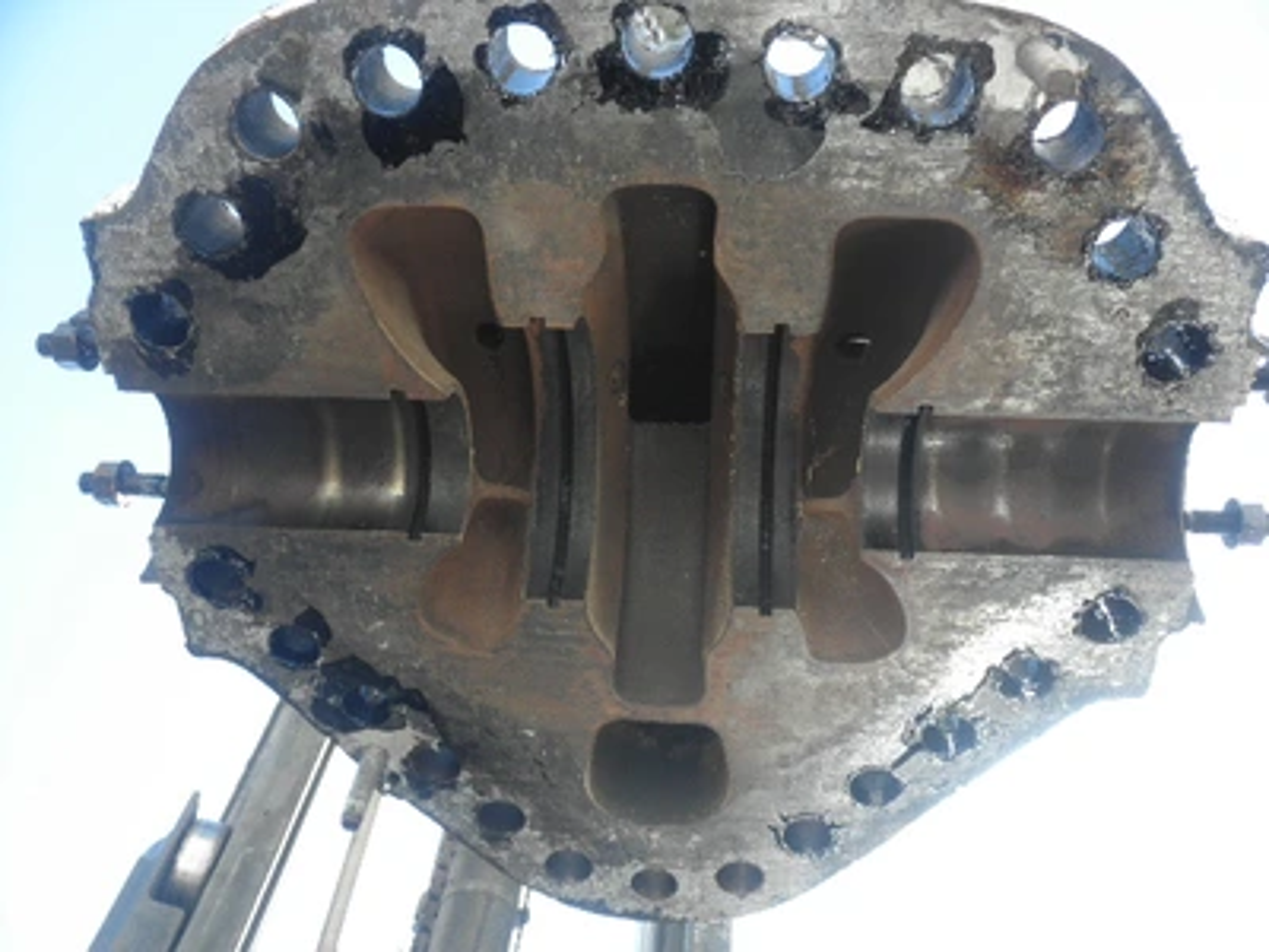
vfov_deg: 40.7
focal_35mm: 35
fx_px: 1283
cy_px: 476
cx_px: 634
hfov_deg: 52.6
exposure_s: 1/160
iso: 64
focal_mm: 6.1
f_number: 3.2
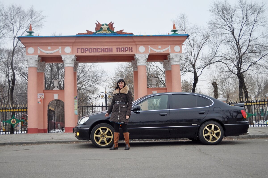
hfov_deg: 45.0
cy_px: 89
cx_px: 134
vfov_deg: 30.8
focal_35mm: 44
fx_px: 324
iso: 200
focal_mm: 29
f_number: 4.5
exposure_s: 1/400
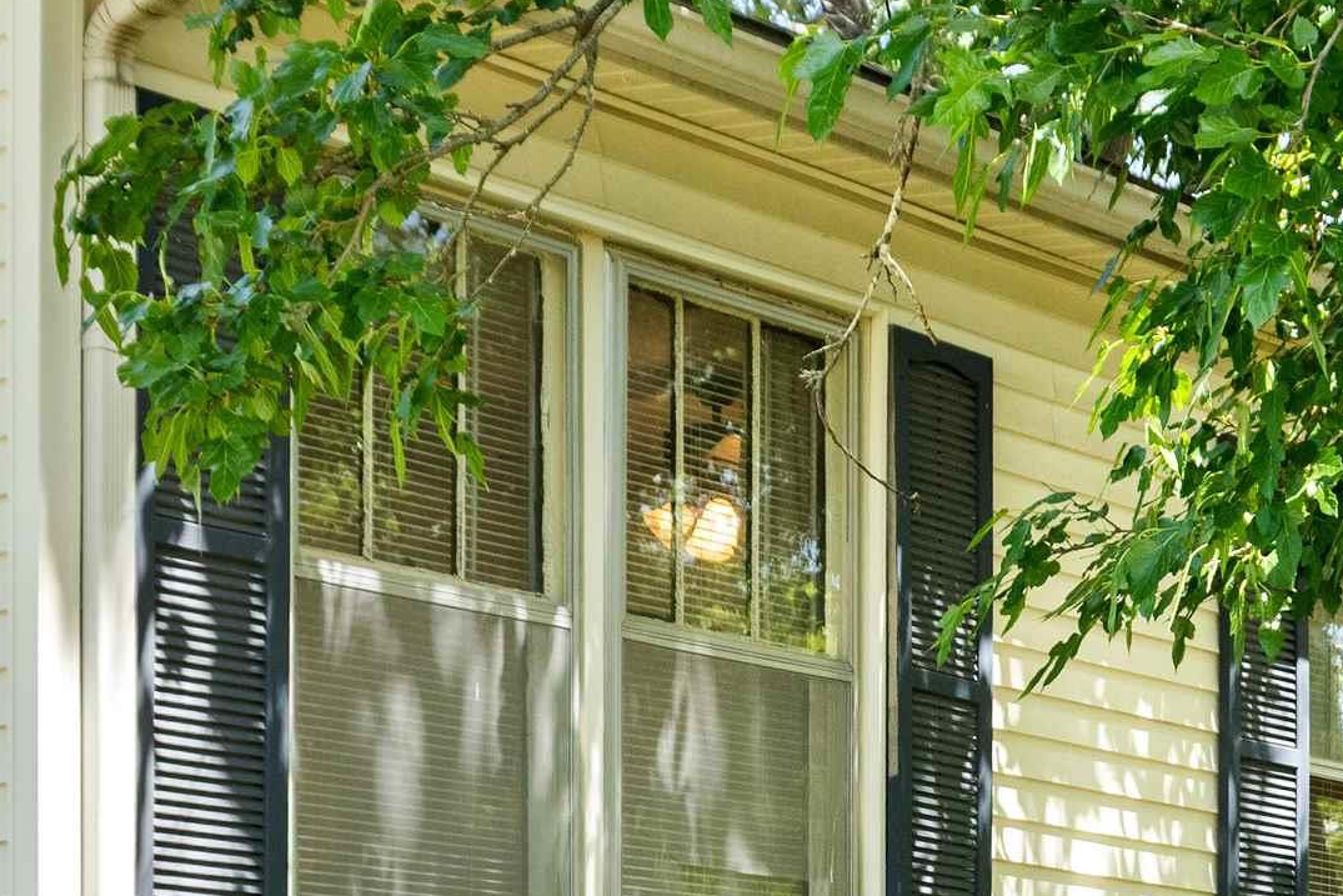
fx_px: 3731
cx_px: 1332
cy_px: 1032
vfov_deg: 13.4
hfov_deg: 19.8
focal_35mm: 100
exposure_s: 1/800
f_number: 5.6
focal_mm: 35
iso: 1250
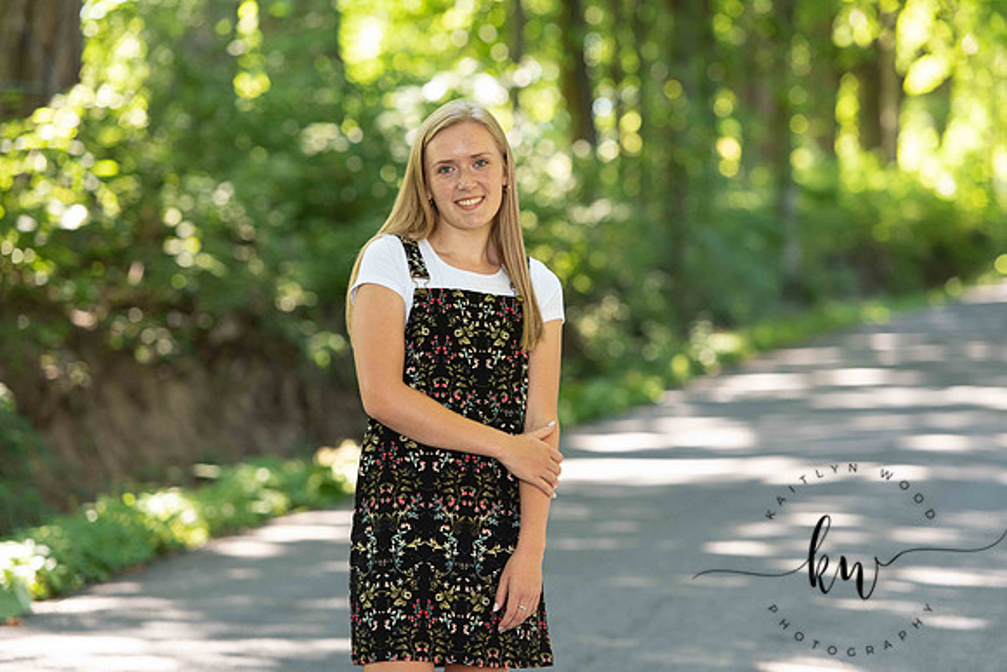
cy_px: 336
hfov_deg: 14.7
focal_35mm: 140
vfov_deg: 9.8
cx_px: 504
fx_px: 3917
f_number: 3.5
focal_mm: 140
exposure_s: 1/200
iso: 640
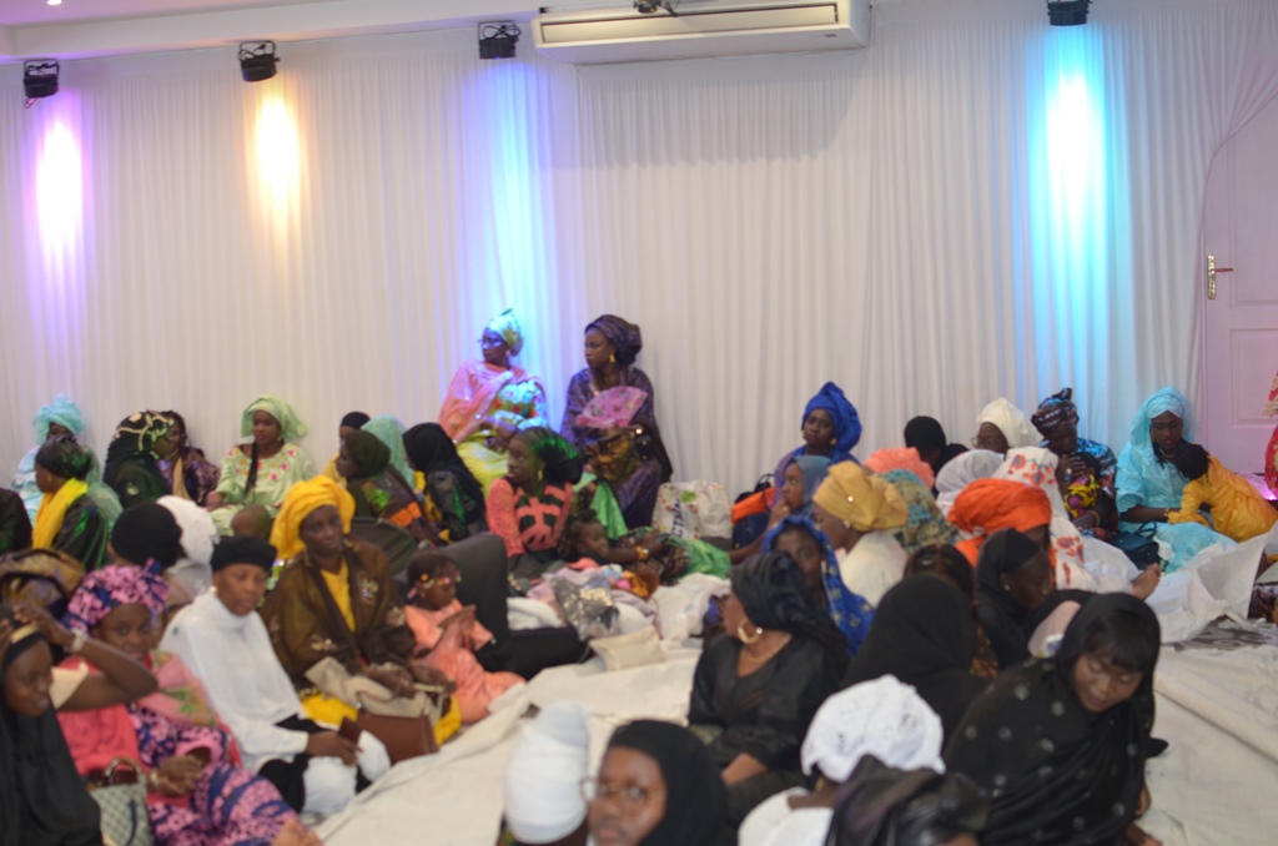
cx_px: 639
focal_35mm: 52
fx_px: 1860
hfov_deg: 37.9
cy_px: 423
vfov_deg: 25.6
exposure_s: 1/60
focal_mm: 35
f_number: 2.8
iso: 450
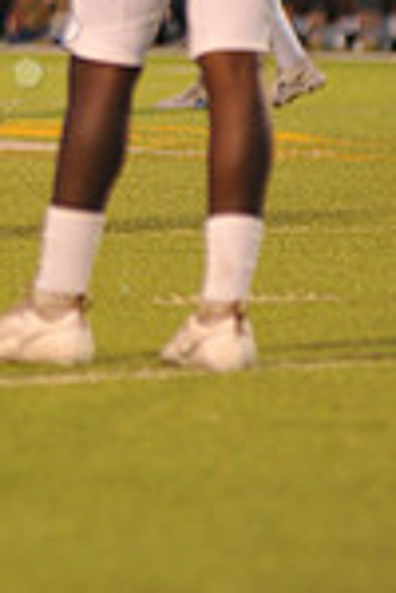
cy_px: -241
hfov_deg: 2.1
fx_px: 10856
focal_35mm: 658
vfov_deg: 3.1
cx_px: -321
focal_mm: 170
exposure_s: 1/250
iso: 1600
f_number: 3.2
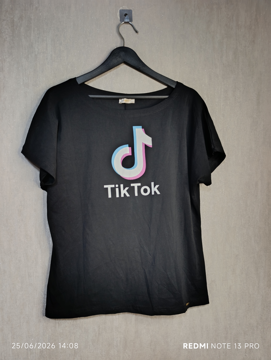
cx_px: 136
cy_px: 180
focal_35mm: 23
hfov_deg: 59.0
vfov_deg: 73.8
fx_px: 239
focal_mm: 6.14
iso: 400
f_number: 1.6
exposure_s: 1/33.3
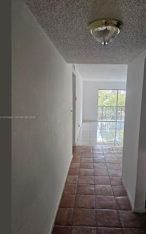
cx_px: 88
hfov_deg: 48.9
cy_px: 118
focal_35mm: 25
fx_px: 159
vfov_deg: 72.6
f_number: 1.7
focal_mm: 6.3
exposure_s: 1/120
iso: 200
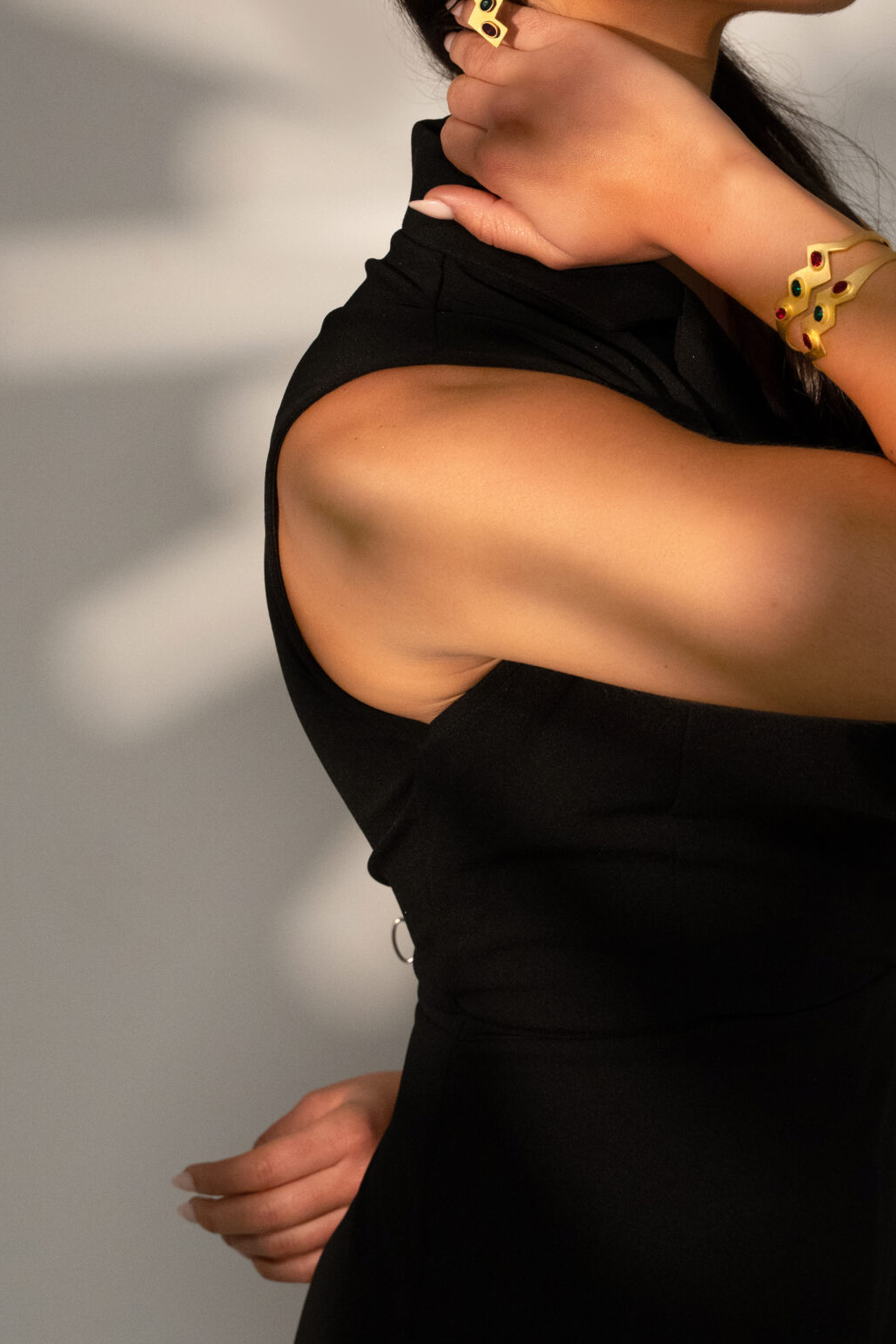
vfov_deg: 23.0
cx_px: 649
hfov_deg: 15.4
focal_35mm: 88
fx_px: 3291
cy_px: 546
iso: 2500
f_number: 5
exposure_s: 1/125
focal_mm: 52.7
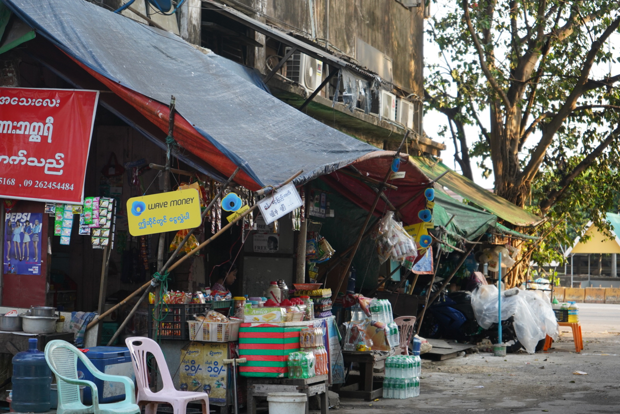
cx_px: 310
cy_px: 207
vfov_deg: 19.5
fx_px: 1206
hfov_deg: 28.8
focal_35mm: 70
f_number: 5.6
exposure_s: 1/250
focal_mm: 70
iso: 1250
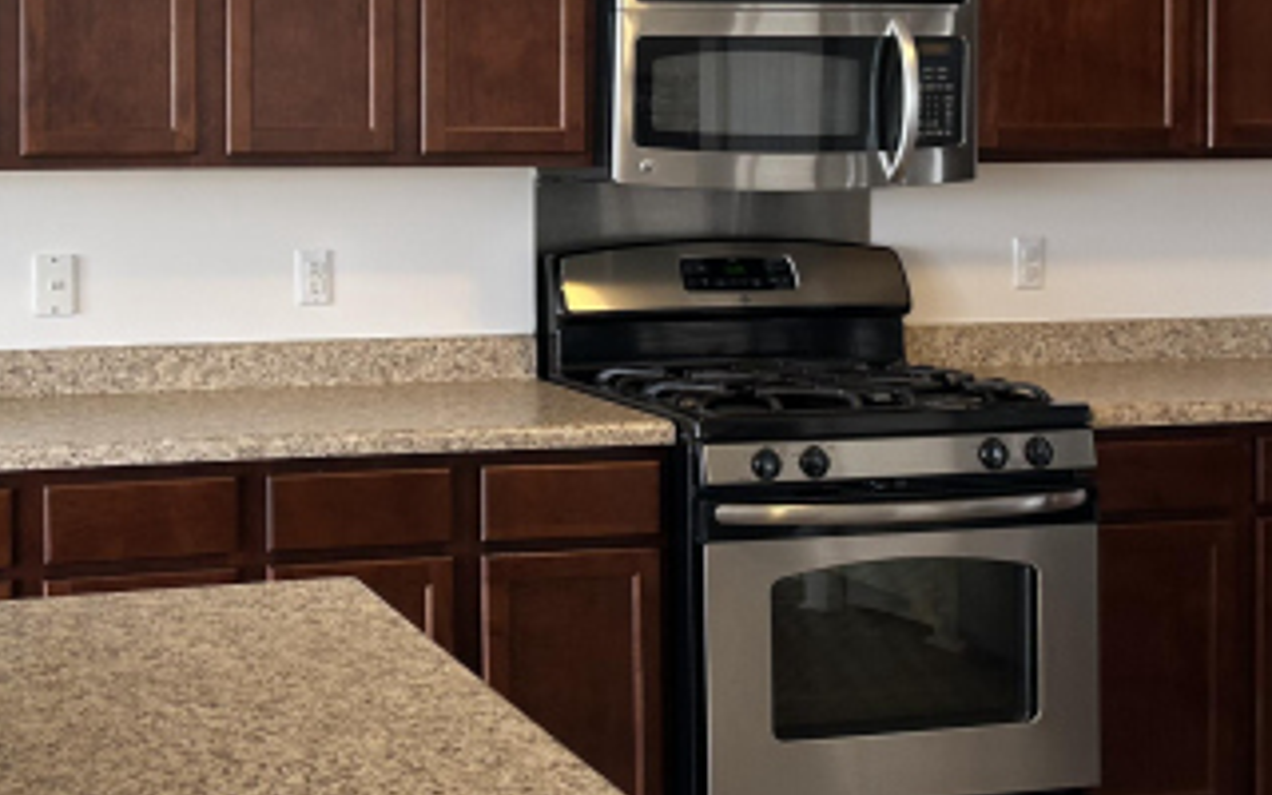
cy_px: 171
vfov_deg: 24.1
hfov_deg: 36.2
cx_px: 169
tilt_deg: -0.5
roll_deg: +0.1
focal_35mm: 53
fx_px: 1837
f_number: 1.78
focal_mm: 6.86
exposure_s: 1/120
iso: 80
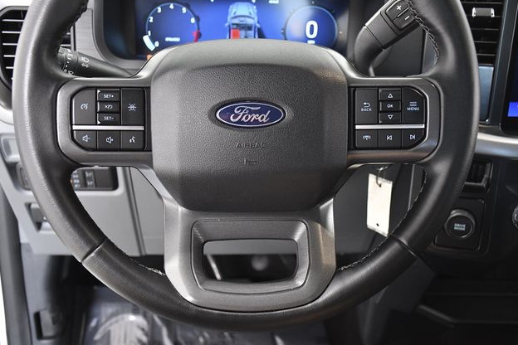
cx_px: 253
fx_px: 576
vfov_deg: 33.4
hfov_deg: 48.5
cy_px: 170
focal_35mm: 40
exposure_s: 1/80
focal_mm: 26
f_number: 3.8
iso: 2500
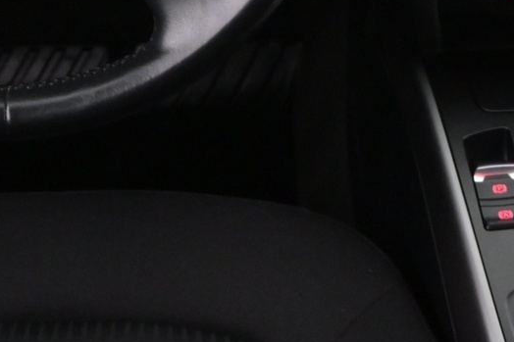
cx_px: 320
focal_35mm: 104
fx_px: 1489
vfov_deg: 12.5
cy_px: -159
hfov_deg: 19.6
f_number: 4
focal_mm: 22.5
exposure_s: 1/40
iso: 2800
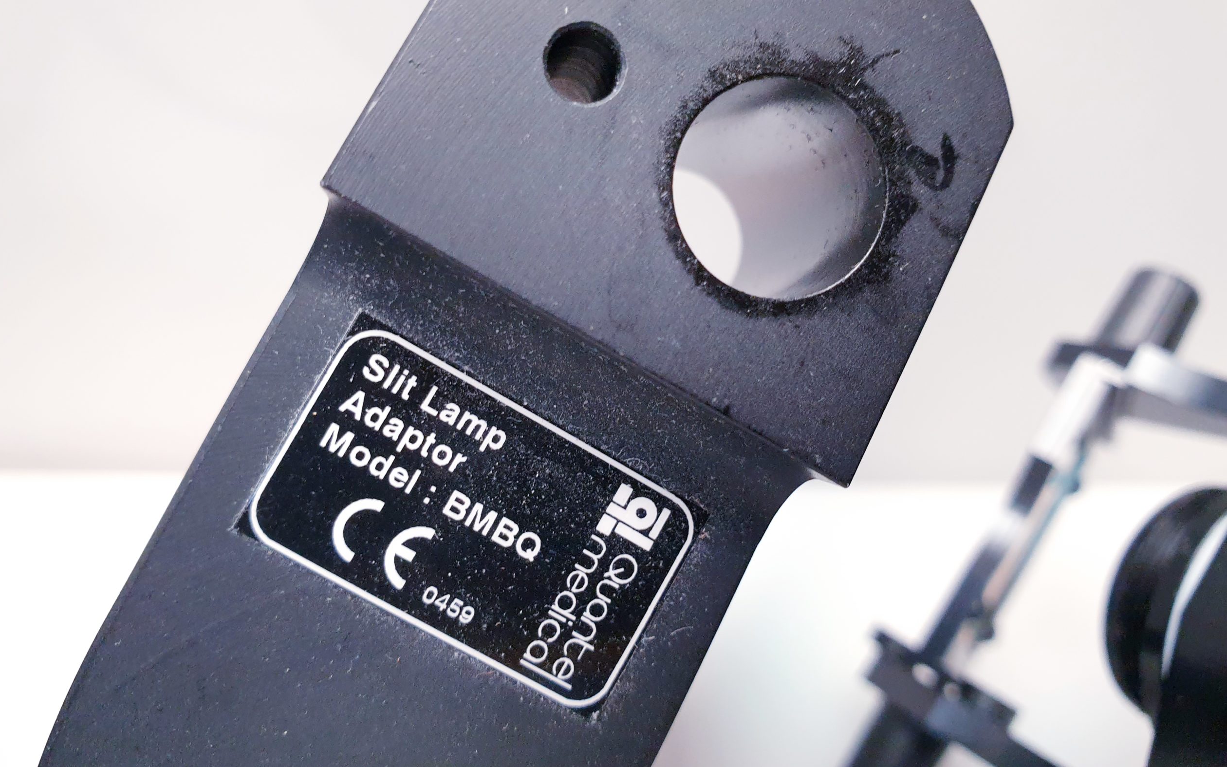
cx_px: 611
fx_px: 936
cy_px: 390
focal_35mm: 28
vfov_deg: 44.5
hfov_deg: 66.5
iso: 100
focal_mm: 4.3
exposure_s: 1/50
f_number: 2.4
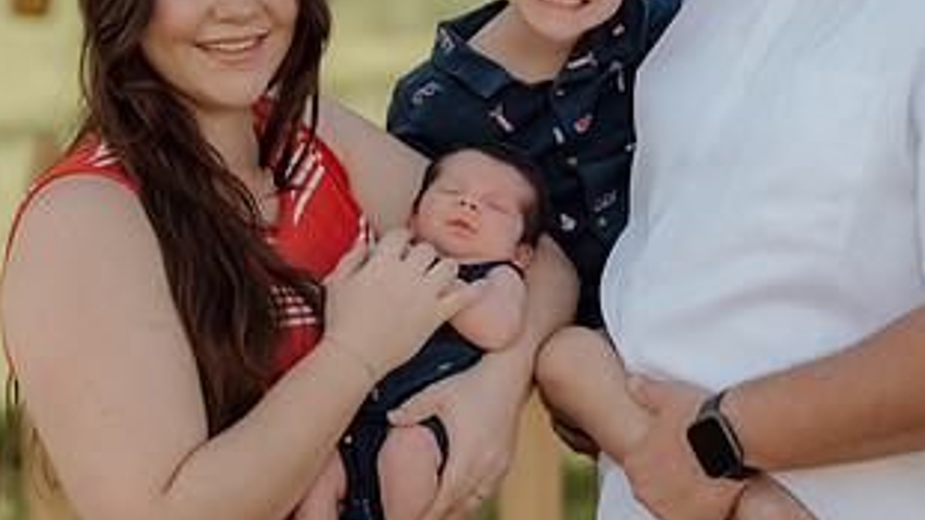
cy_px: 81
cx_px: 526
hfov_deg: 12.8
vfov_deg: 7.2
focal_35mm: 168
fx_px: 4121
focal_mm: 85
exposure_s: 1/320
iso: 80
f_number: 2.5
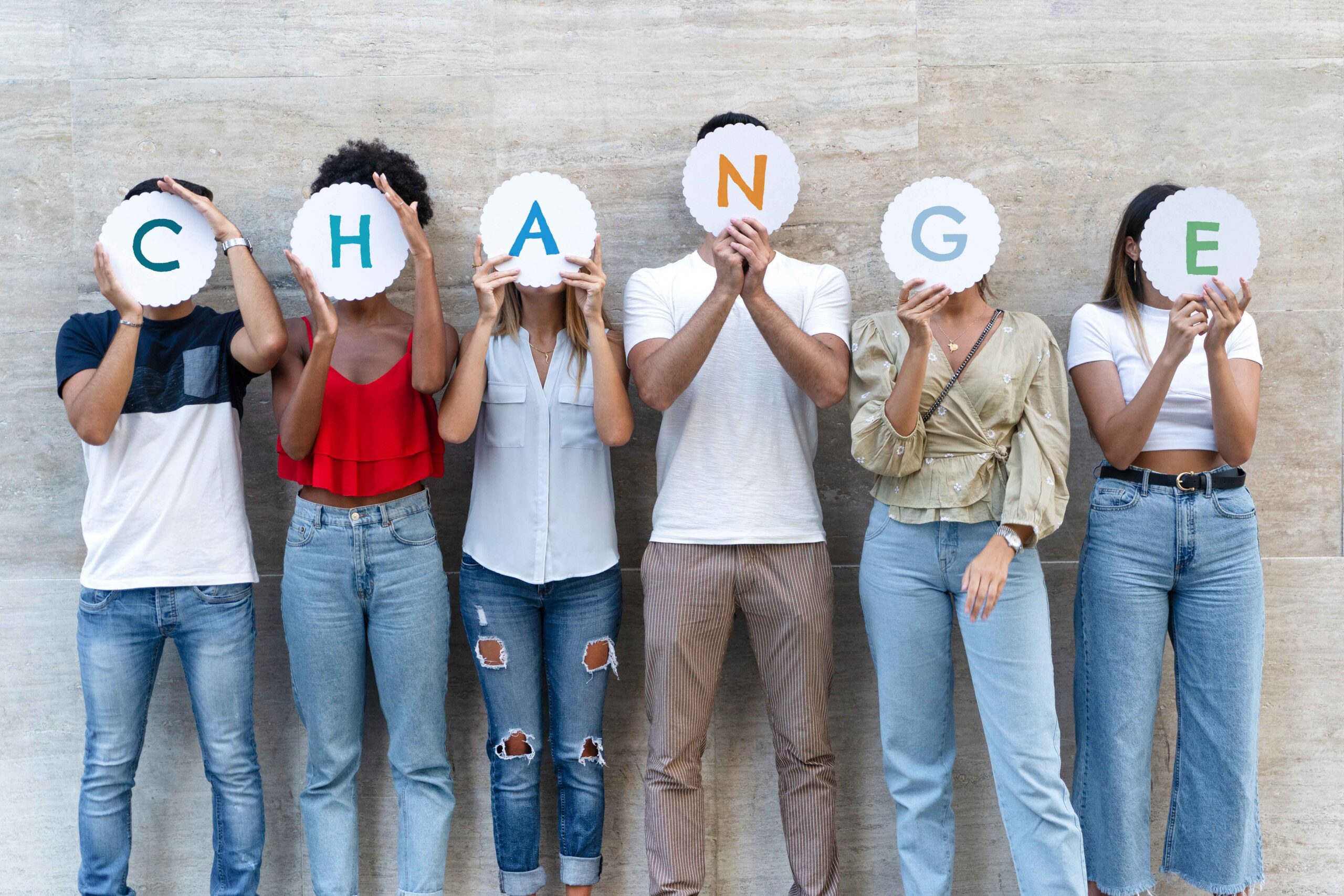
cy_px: 448
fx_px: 2352
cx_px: 672
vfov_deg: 21.6
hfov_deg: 31.9
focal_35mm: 63
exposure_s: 1/250
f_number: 4
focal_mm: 63
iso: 640
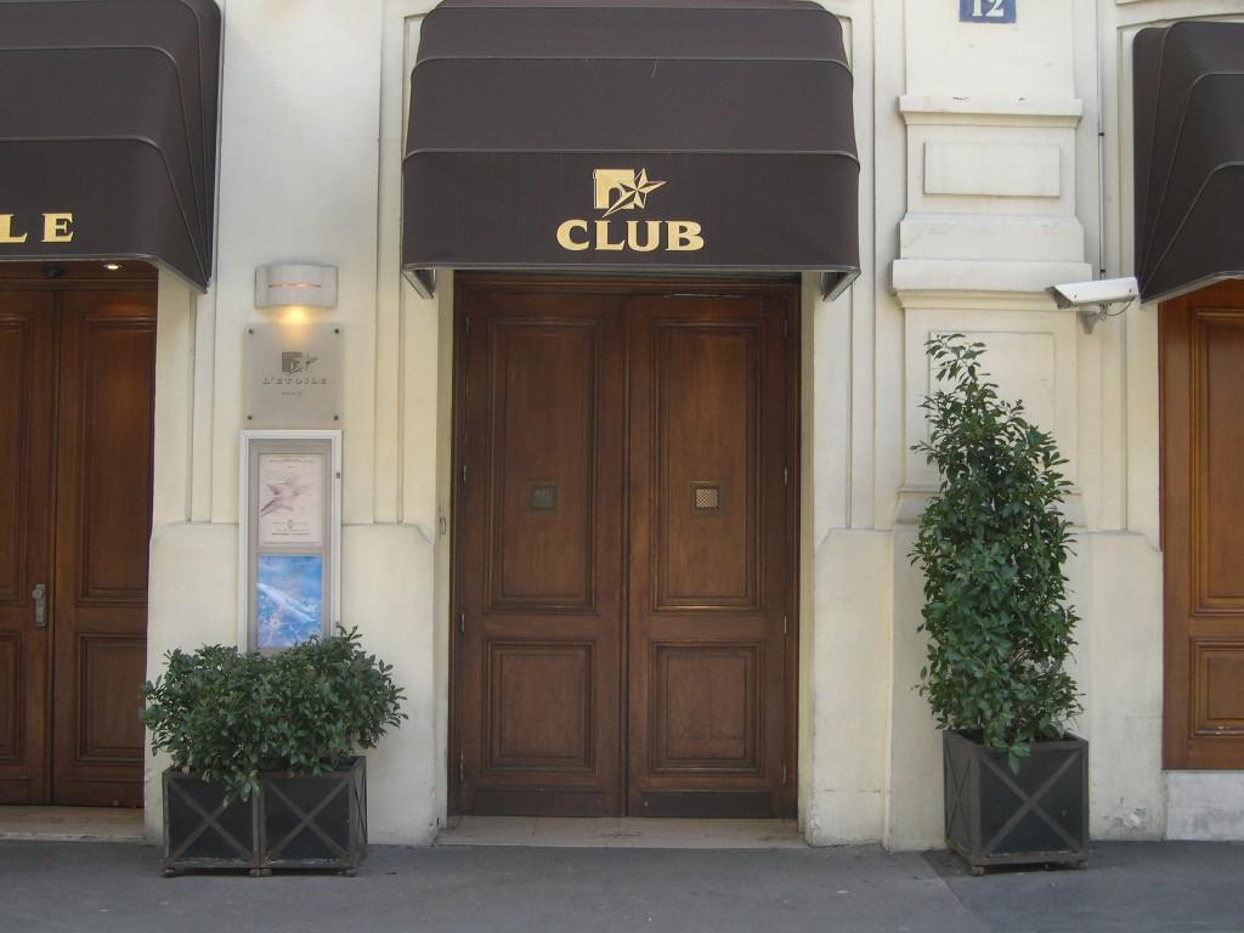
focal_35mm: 47
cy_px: 466
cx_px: 622
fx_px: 1689
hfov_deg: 40.4
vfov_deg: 30.9
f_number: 3.1
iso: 100
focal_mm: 10.1
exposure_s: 1/94.9
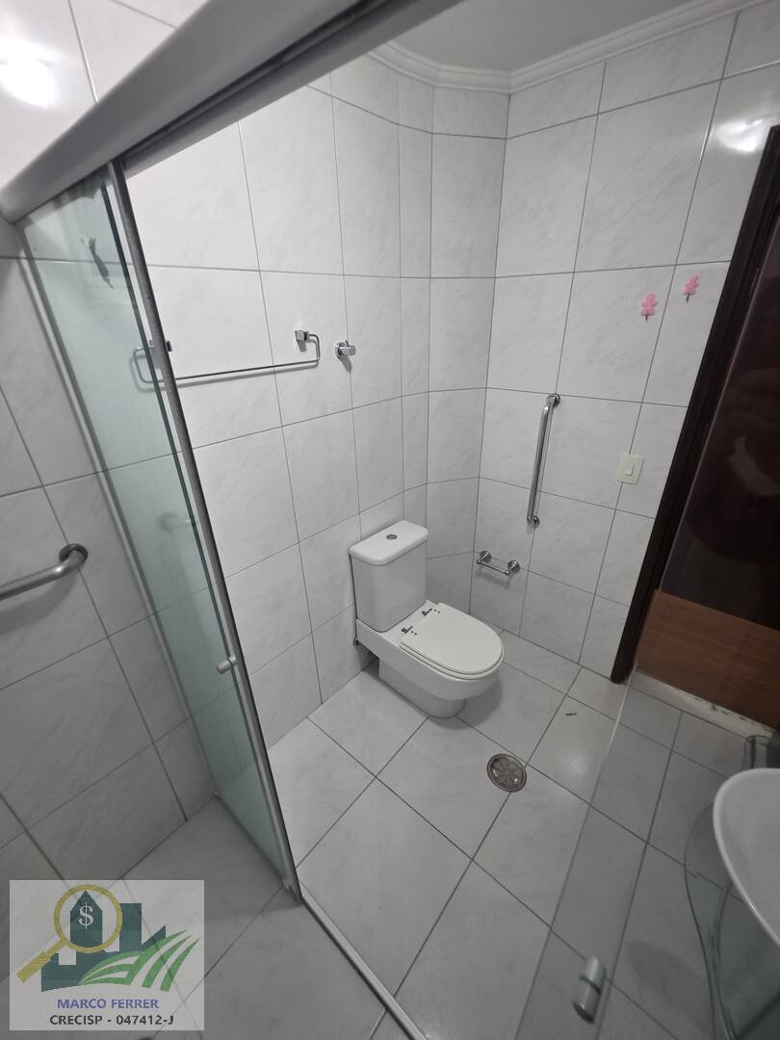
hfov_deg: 89.9
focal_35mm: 13
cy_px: 520
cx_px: 390
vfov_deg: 106.2
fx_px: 391
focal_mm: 2.2
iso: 250
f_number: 1.9
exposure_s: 1/60
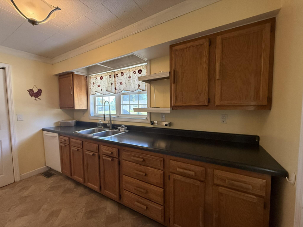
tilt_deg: -3.2
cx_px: 152
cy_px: 114
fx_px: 123
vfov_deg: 85.7
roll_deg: +0.9
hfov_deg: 102.1
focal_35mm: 14
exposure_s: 1/120
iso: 320
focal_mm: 2.22
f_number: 2.2
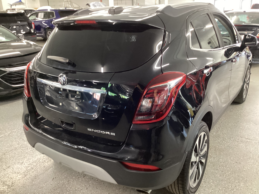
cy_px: 97
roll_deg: +1.1
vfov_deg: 45.4
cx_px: 130
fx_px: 232
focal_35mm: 31
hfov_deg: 58.4
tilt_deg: -20.0
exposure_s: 1/33
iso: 400
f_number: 2.4
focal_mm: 3.3
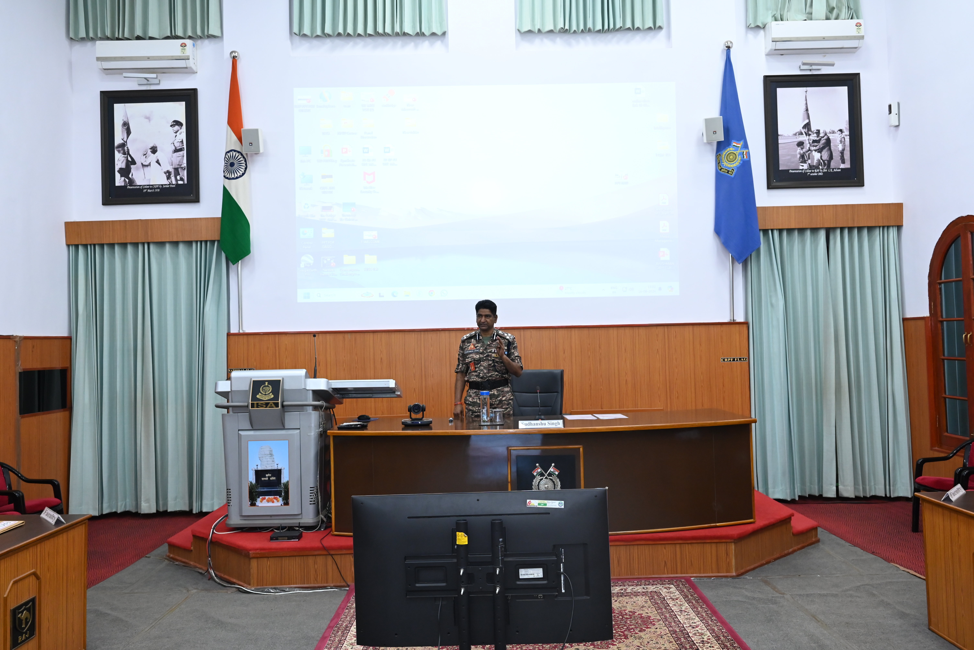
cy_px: 325
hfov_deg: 63.6
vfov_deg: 45.0
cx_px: 487
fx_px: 785
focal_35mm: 29
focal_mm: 29
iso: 2000
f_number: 5
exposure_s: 1/80
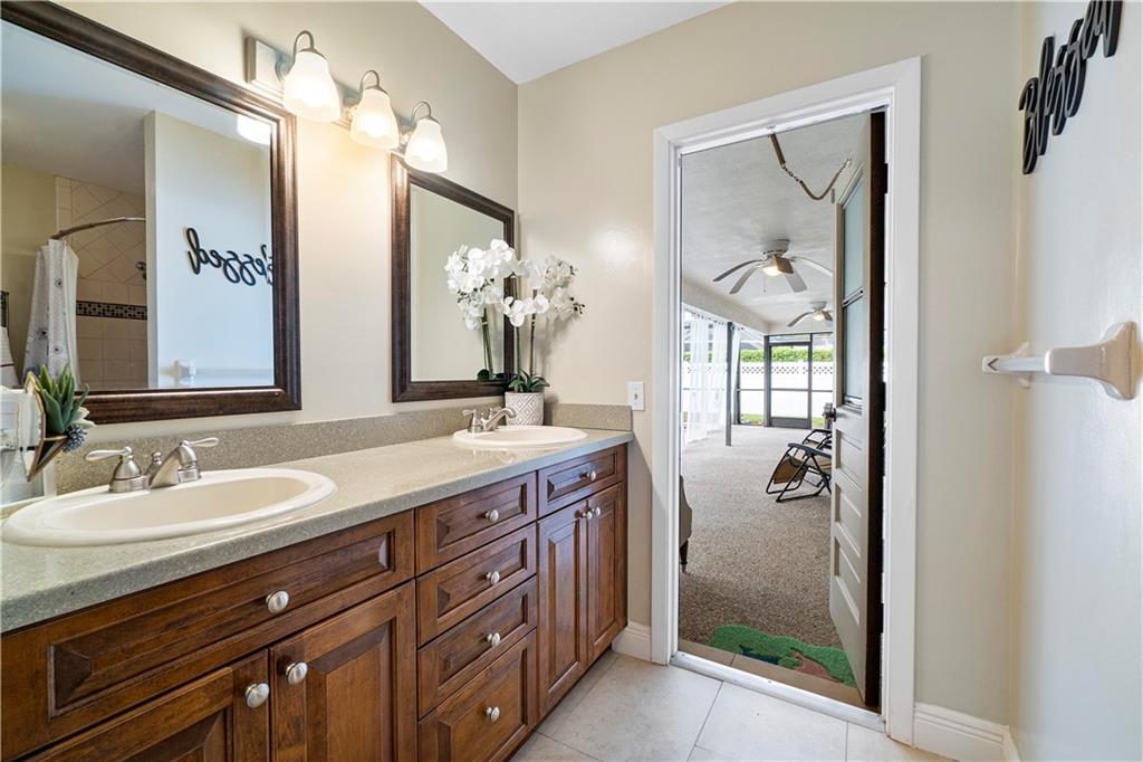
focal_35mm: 15
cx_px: 572
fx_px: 476
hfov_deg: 100.4
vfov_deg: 77.3
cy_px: 381
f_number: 11
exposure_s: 1/4
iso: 160
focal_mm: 10
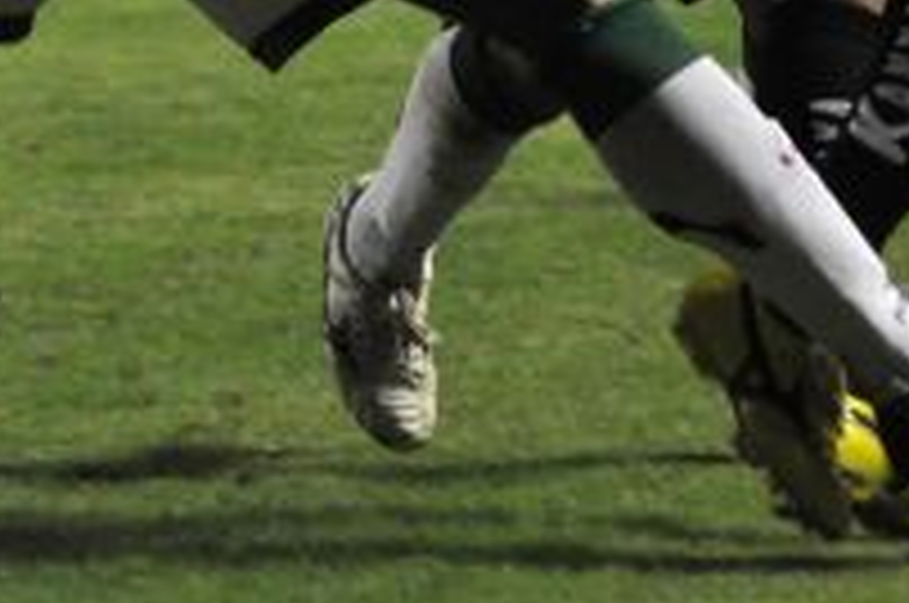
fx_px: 22311
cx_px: 603
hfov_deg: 2.3
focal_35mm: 885
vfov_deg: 1.5
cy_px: -398
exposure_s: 1/250
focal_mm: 170
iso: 2000
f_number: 5.6
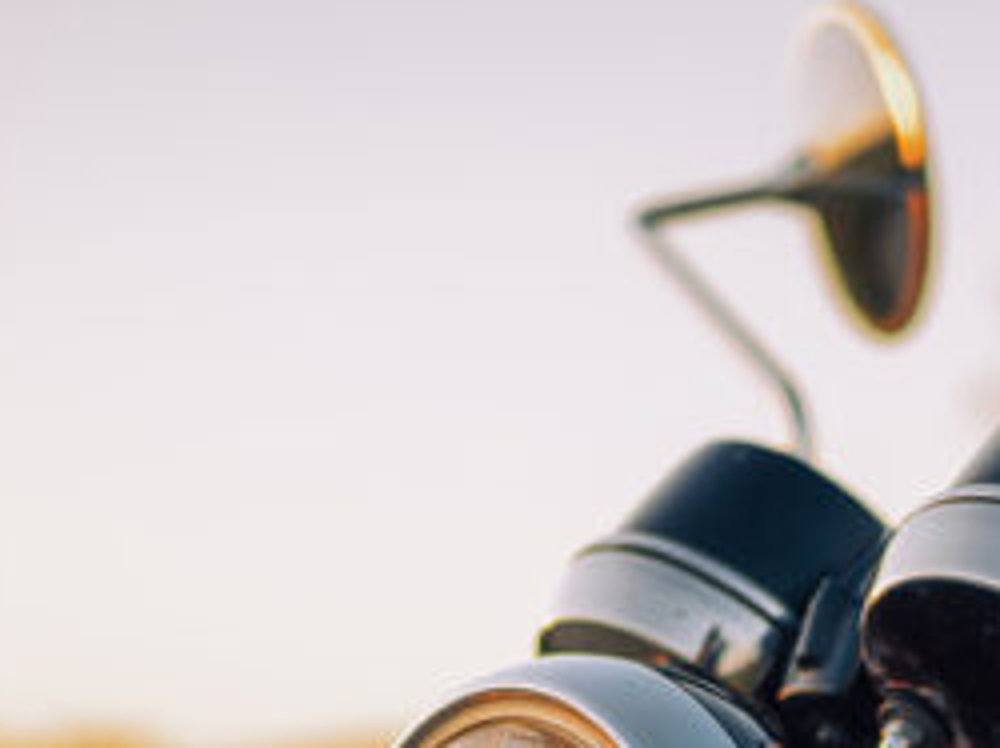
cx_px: 976
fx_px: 3983
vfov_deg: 10.1
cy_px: 1362
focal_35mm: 138
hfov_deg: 14.1
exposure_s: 1/250
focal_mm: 35
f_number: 1.4
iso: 100
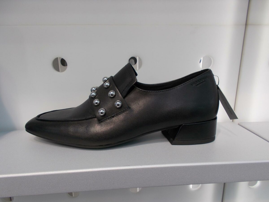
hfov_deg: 67.3
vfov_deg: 53.1
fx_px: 202
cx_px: 134
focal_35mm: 26
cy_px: 101
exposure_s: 1/80
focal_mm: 4.6
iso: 80
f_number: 3.2
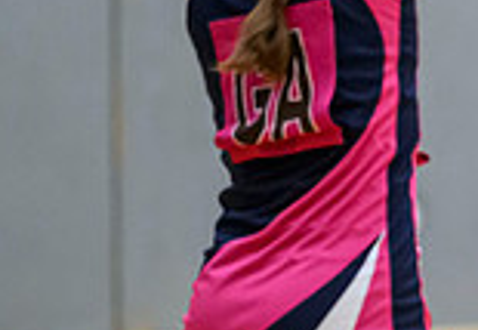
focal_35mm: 897
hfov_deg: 2.3
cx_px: 756
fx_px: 12041
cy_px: 132
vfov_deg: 1.6
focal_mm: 200
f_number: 3.2
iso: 6400
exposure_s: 1/1000
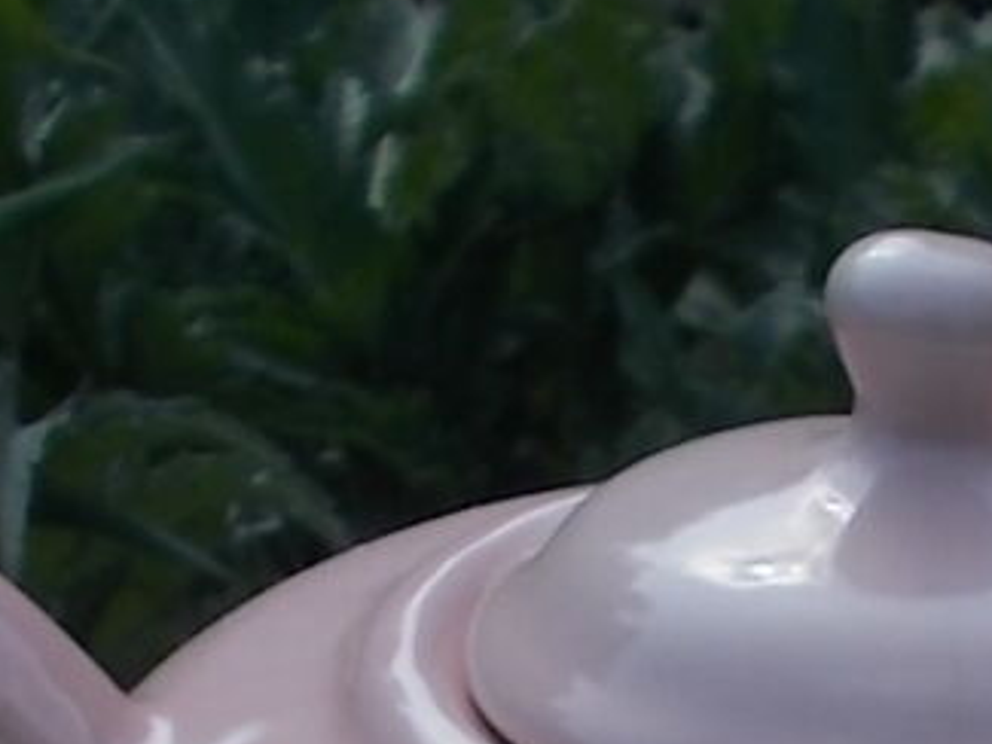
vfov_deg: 10.5
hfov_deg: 15.1
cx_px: 974
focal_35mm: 128
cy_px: 1537
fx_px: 3669
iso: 80
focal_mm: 4.6
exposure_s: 1/160
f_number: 8
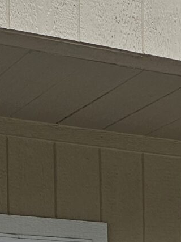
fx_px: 963
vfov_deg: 13.4
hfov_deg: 10.7
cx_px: 178
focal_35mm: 138
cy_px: 371
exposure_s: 1/207
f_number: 1.7
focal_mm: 6.3
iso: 50
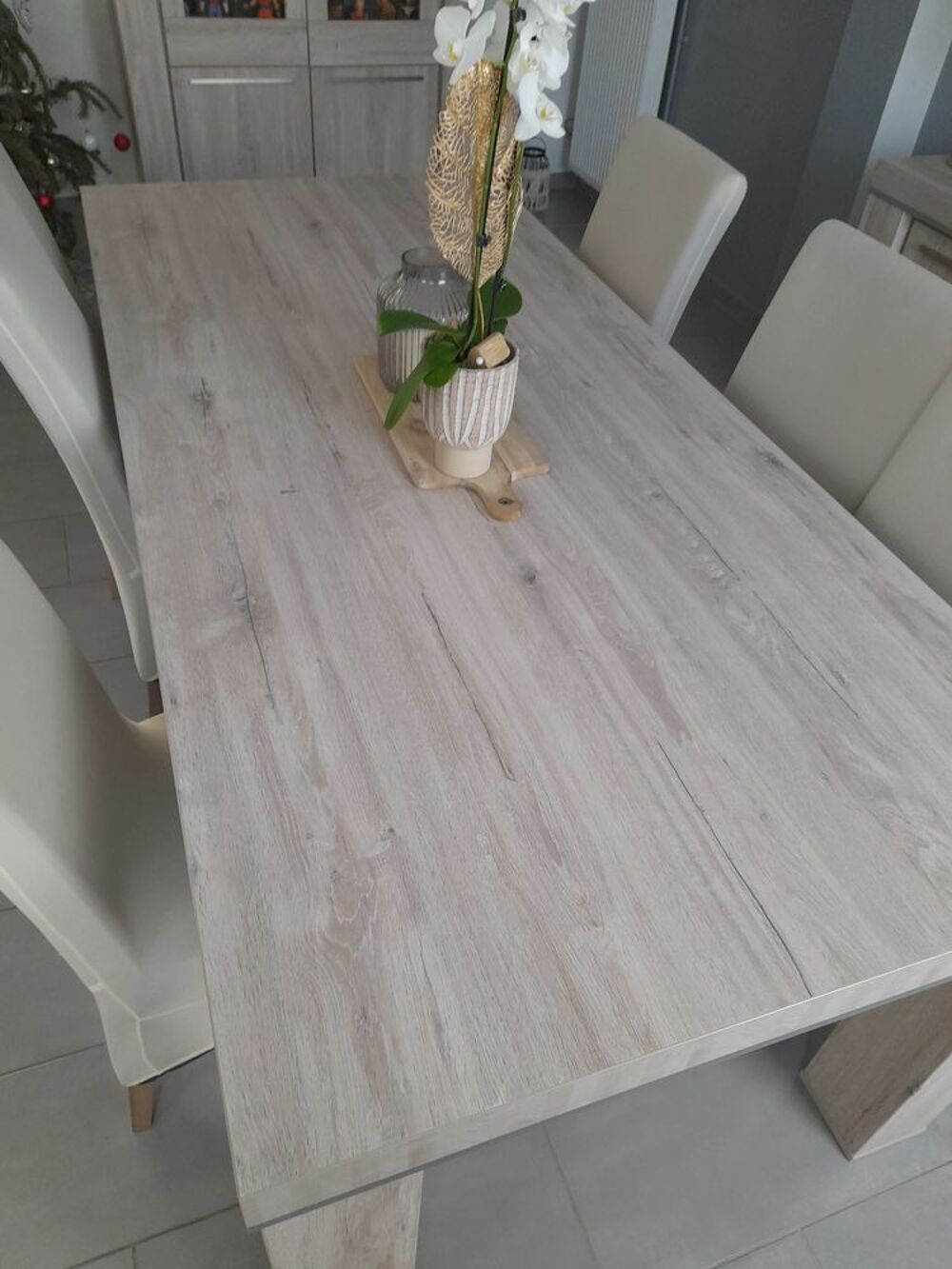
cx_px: 476
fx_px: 917
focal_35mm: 25
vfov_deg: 69.4
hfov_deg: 54.9
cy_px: 634
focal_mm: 4.6
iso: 250
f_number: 2
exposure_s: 1/50
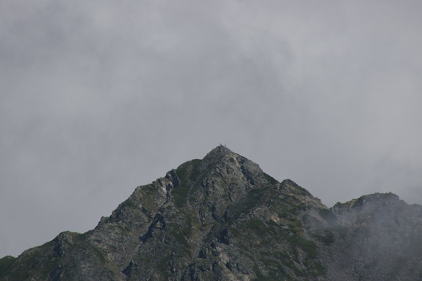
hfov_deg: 4.6
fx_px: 5271
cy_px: 140
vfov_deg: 3.1
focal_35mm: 450
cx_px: 211
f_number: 9.5
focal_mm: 300
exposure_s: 1/750
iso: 200
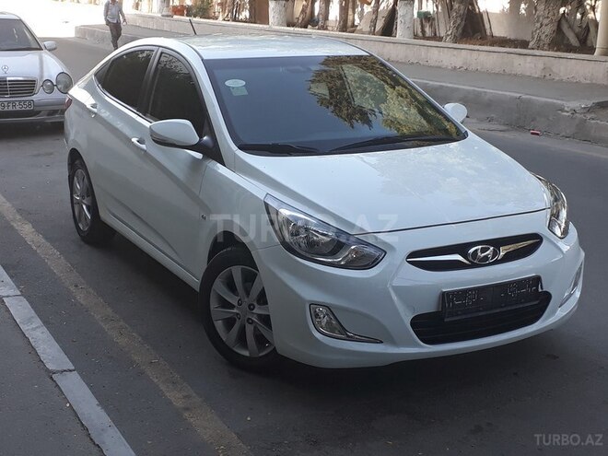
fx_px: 474
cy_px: 228
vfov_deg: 51.4
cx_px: 304
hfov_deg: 65.3
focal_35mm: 27
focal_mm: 3.6
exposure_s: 1/156
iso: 40
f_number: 1.9
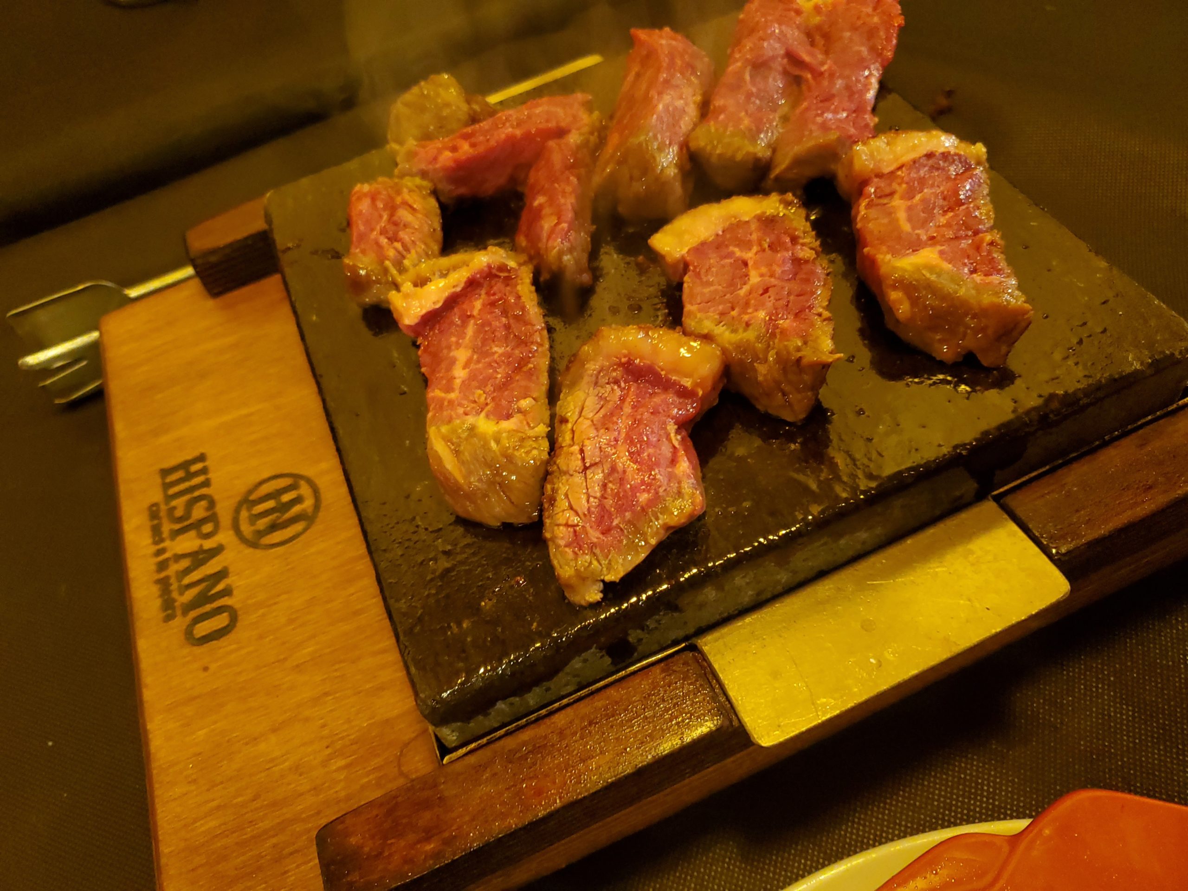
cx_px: 594
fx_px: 892
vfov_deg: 53.1
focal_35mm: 26
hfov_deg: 67.3
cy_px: 446
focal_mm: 4.3
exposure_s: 1/17
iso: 400
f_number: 1.5
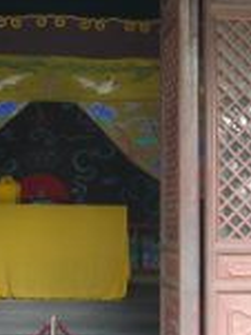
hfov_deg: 14.6
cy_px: 119
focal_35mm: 101
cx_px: 87
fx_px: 978
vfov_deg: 19.4
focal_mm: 5.7
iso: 50
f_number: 2.9
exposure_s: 1/21.7
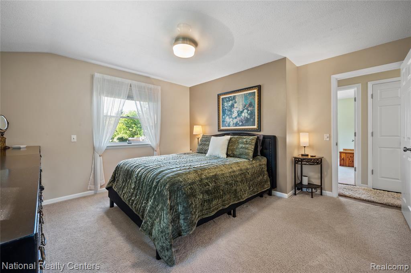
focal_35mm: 14
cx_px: 206
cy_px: 136
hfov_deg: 104.3
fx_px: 160
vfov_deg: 81.1
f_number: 11
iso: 100
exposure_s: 4
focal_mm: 14
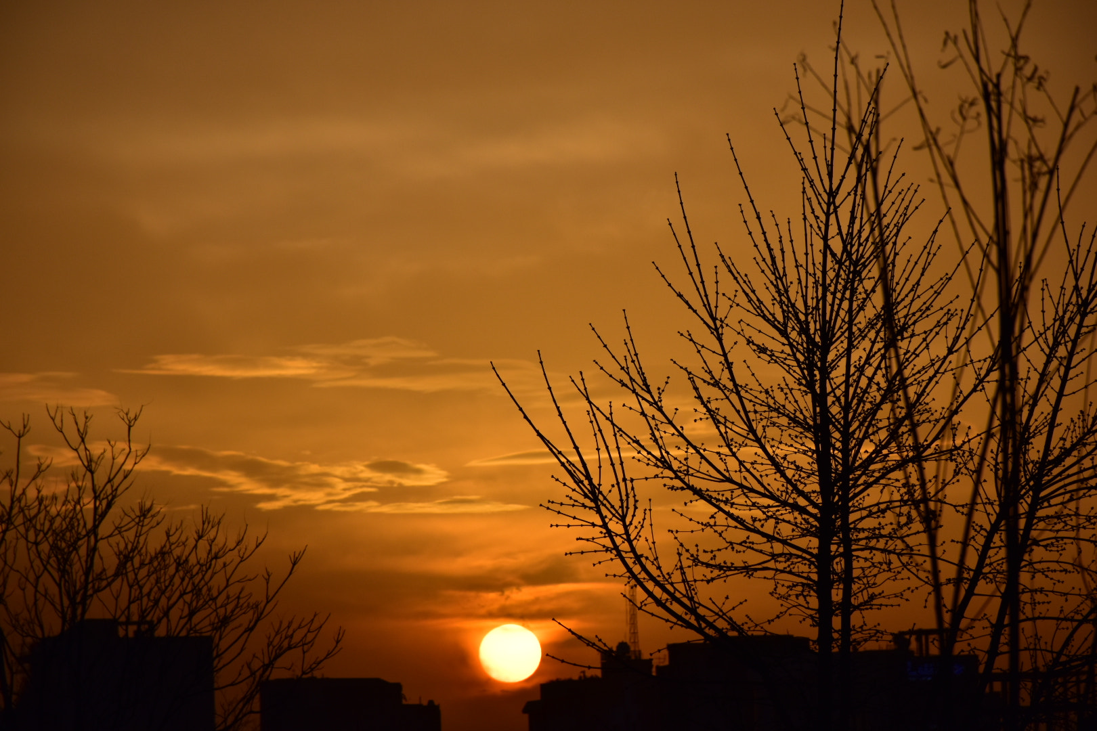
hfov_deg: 9.8
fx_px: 6399
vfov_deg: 6.5
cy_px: 366
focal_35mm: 210
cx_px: 548
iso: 200
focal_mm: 140
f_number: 9
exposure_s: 1/1600
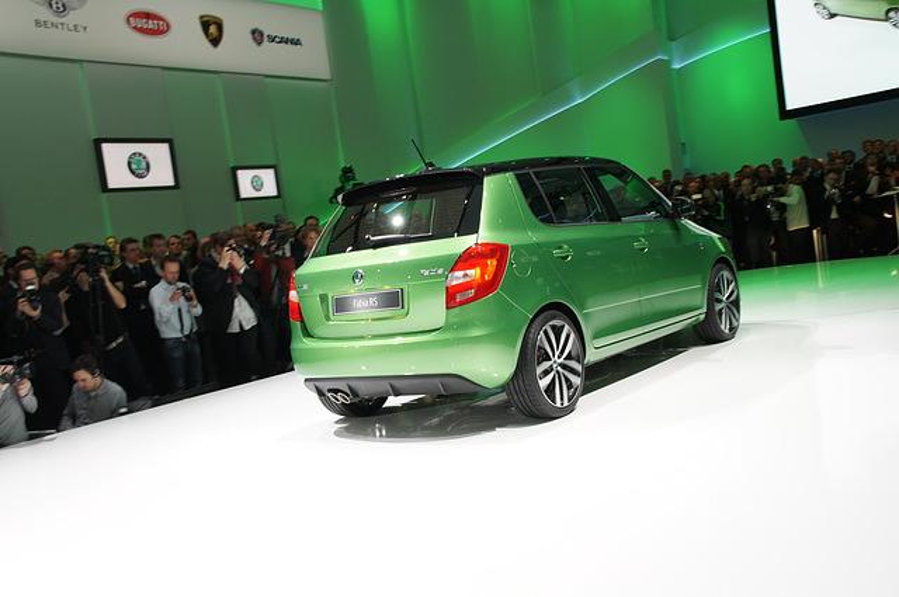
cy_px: 298
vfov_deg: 34.1
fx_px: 973
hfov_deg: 49.6
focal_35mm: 39
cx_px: 450
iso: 400
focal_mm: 26
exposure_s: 1/60
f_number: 5.6
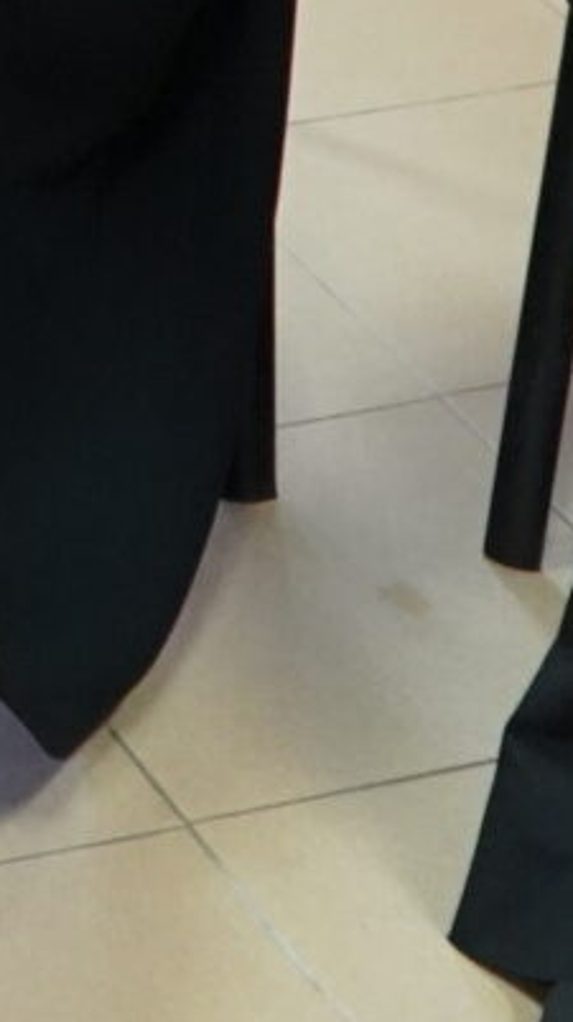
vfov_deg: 10.3
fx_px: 5250
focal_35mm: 194
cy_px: -952
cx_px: -825
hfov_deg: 6.0
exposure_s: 1/160
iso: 4000
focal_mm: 29
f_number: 4
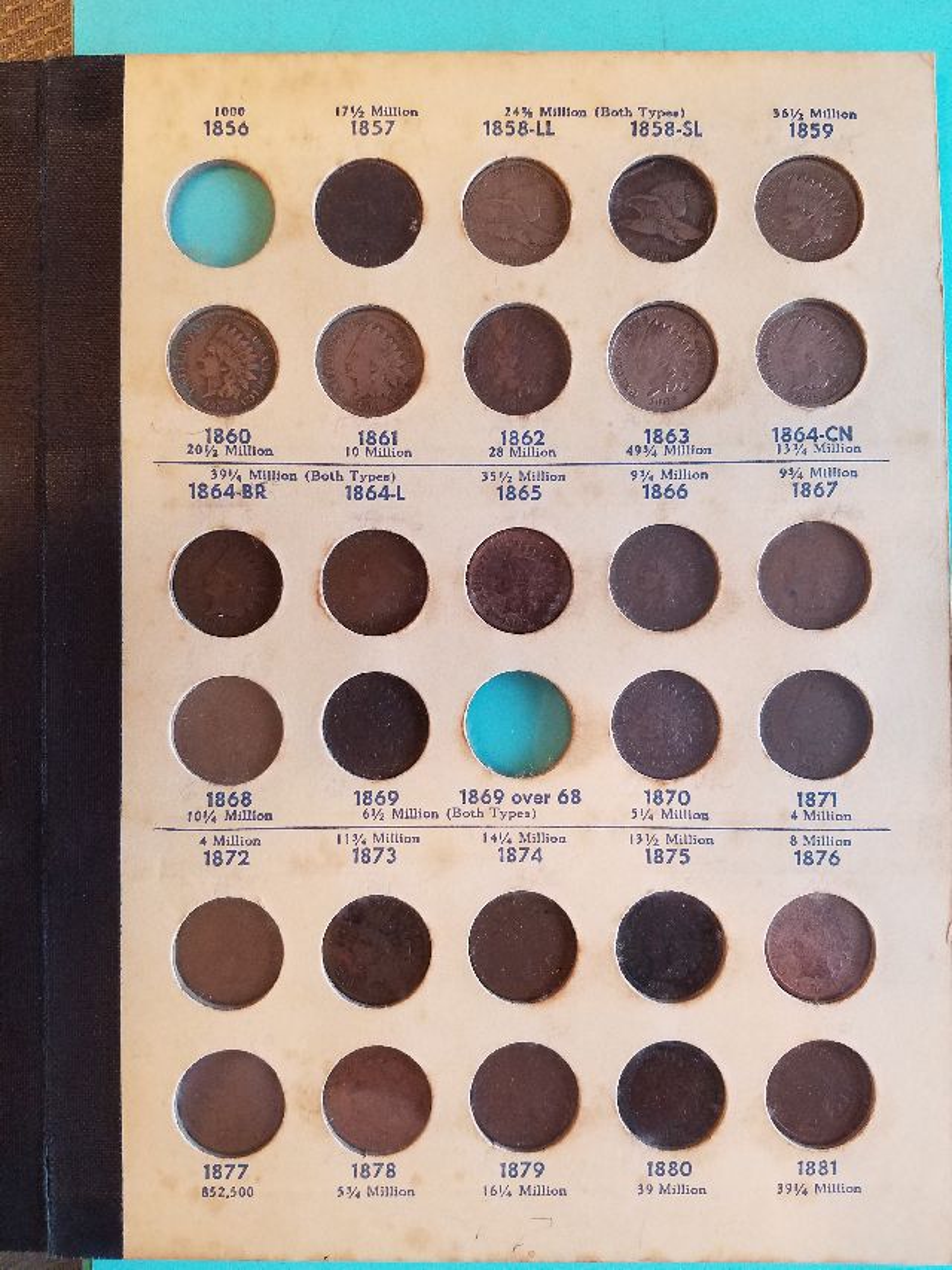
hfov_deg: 53.1
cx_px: 476
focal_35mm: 26
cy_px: 635
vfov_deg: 67.3
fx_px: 953
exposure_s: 1/60
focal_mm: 4.2
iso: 160
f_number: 1.7
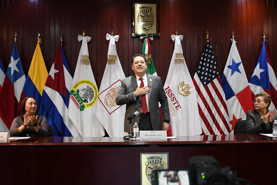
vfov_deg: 26.5
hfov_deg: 38.9
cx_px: 138
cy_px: 92
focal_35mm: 51
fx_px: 392
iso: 1600
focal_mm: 34
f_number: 4.2
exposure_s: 1/100
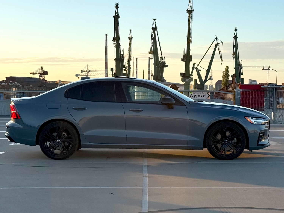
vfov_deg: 30.3
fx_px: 394
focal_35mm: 48
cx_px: 142
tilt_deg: -2.6
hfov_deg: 39.7
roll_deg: +1.0
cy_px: 106
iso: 64
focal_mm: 6.76
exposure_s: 1/2415
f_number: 1.78
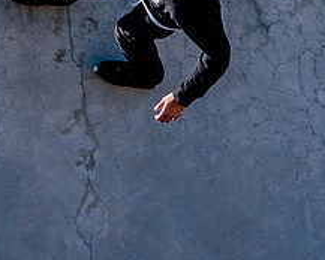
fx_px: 2561
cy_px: 70
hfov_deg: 7.3
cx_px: 103
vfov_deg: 5.8
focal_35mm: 266
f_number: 5.6
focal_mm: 75
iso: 200
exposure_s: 1/500
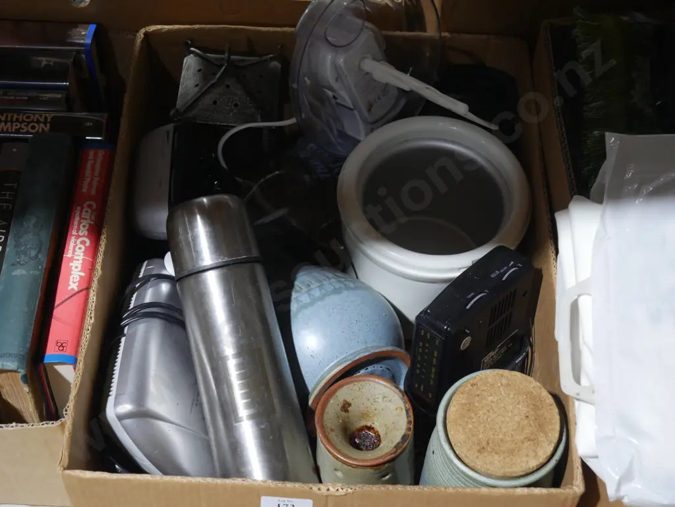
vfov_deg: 26.1
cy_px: 254
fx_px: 1092
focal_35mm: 56
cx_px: 338
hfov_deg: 34.3
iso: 1250
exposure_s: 1/60
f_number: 5.3
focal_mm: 28
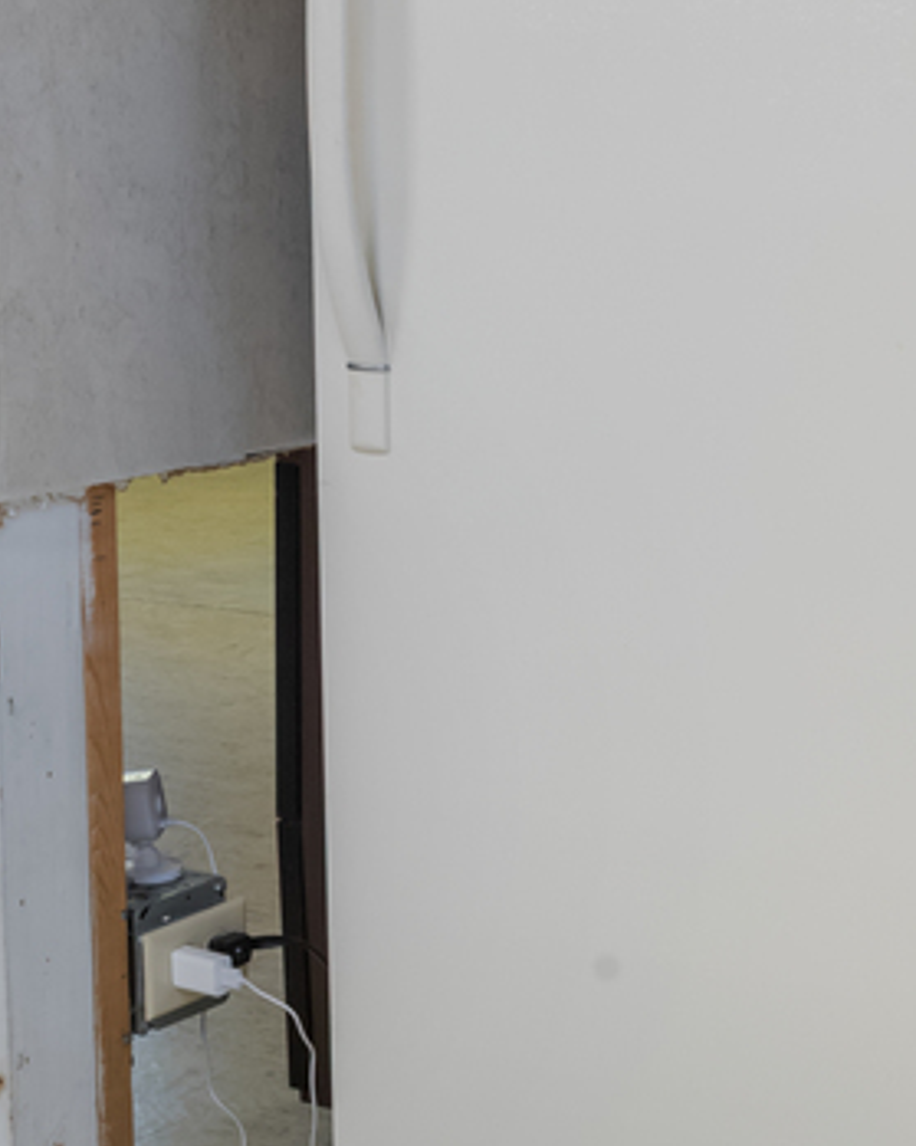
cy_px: 532
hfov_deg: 16.8
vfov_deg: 21.3
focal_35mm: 90
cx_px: 875
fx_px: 3051
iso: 2000
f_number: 9
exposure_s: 1/15
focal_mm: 31
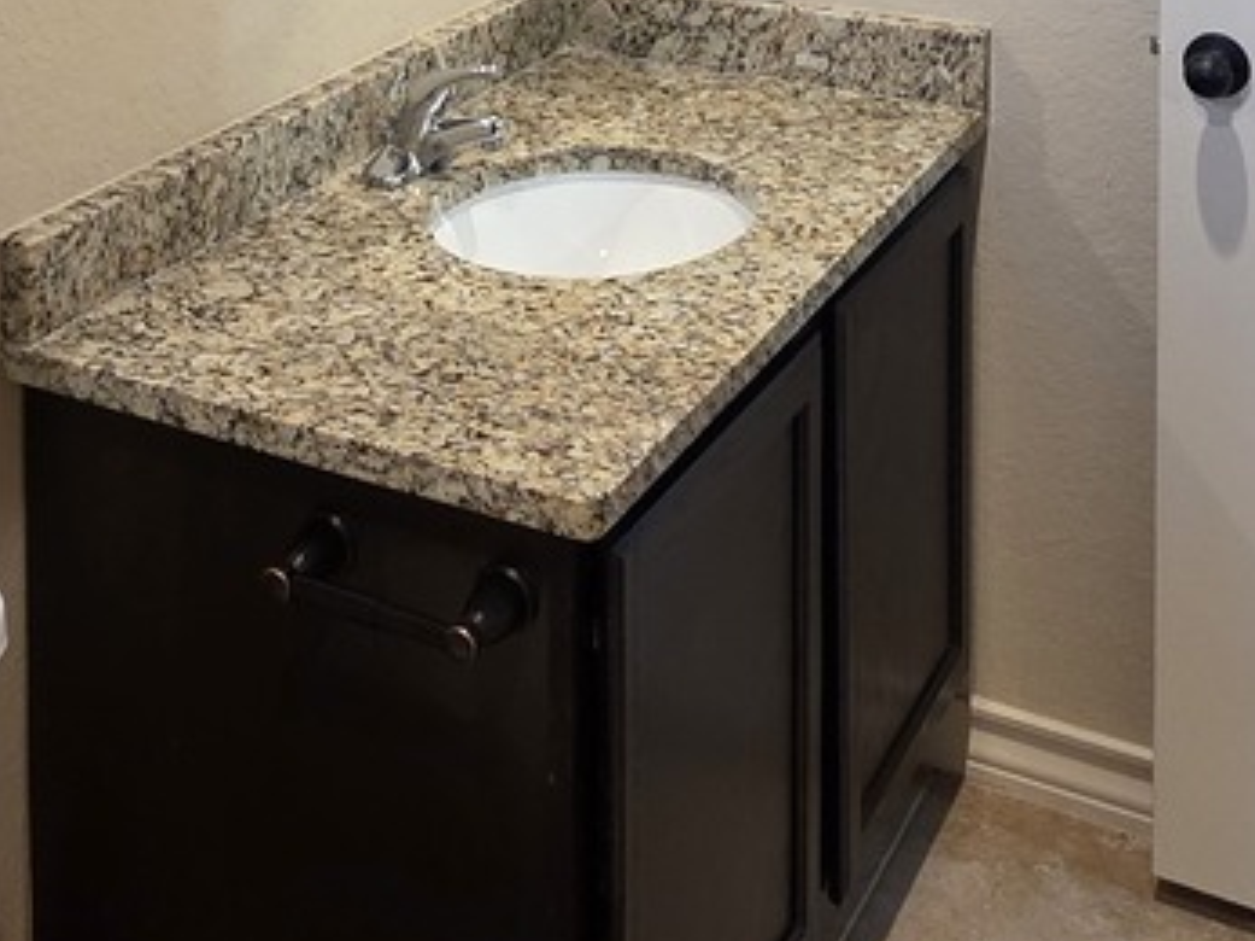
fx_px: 1957
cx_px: 398
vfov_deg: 22.3
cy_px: -467
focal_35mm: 54
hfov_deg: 35.1
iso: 250
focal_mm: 2.2
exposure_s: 1/60
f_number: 1.9
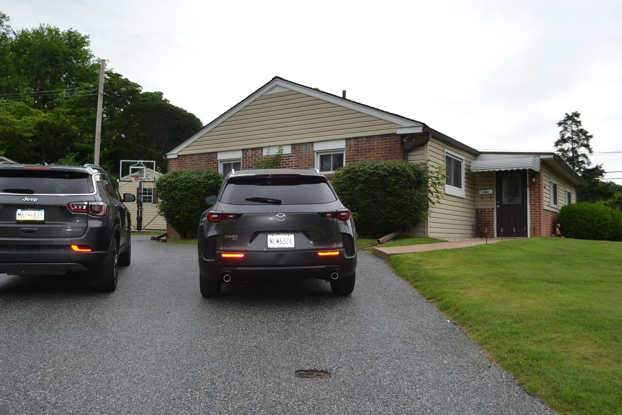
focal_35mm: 30
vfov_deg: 43.6
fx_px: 518
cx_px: 278
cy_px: 200
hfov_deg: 61.8
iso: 100
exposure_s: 1/200
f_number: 5
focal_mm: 18
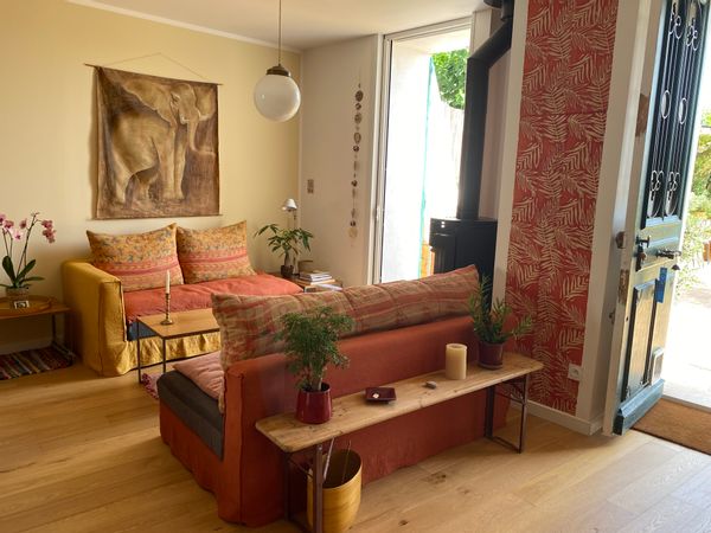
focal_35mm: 26
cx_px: 356
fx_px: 534
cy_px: 266
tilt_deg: -10.9
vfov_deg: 53.1
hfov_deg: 67.3
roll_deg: -2.3
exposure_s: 1/122
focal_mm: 4.25
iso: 64
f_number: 1.8
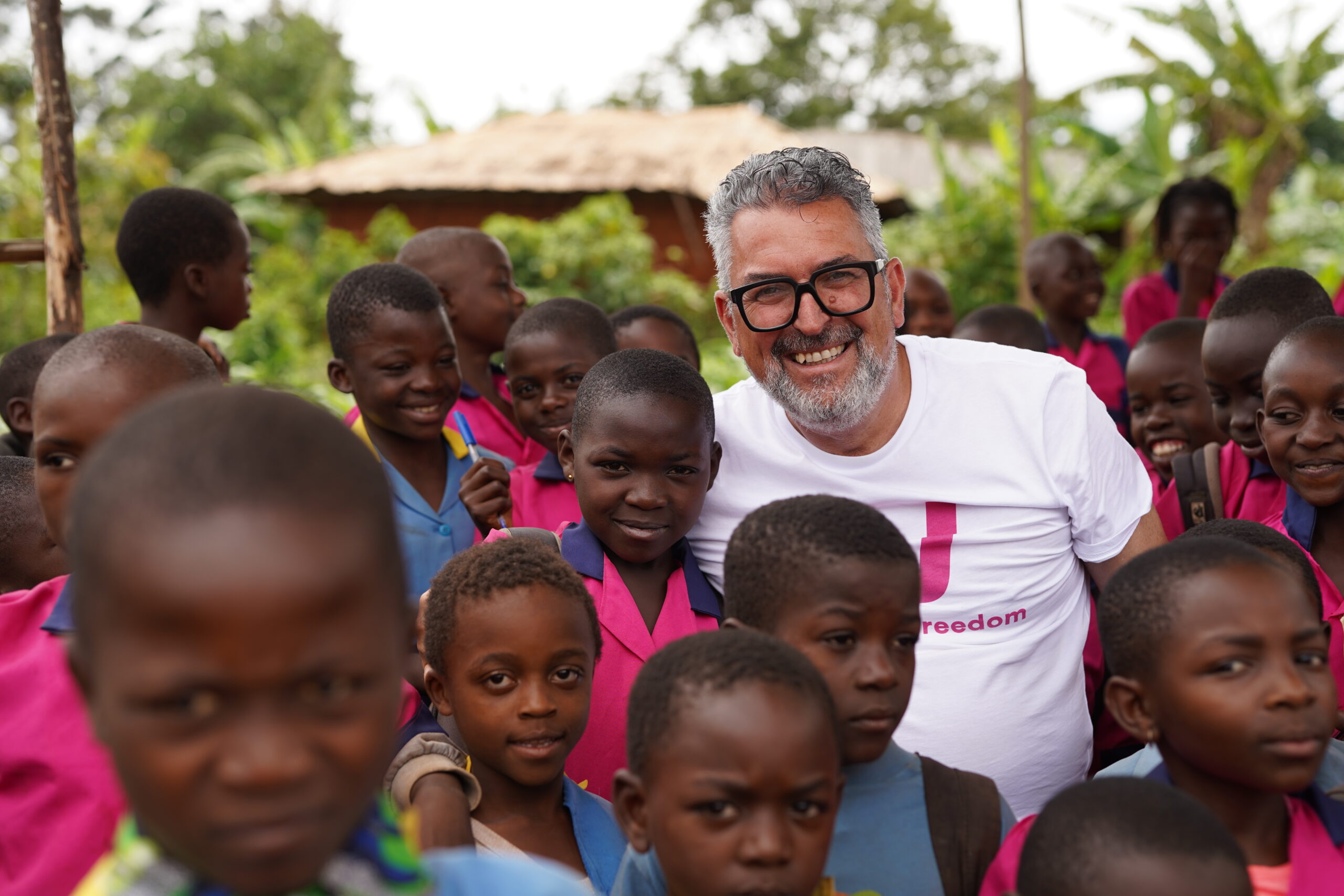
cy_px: 448
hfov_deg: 39.6
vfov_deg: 27.0
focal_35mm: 50
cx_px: 672
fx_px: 1867
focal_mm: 50
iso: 100
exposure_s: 1/800
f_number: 2.8
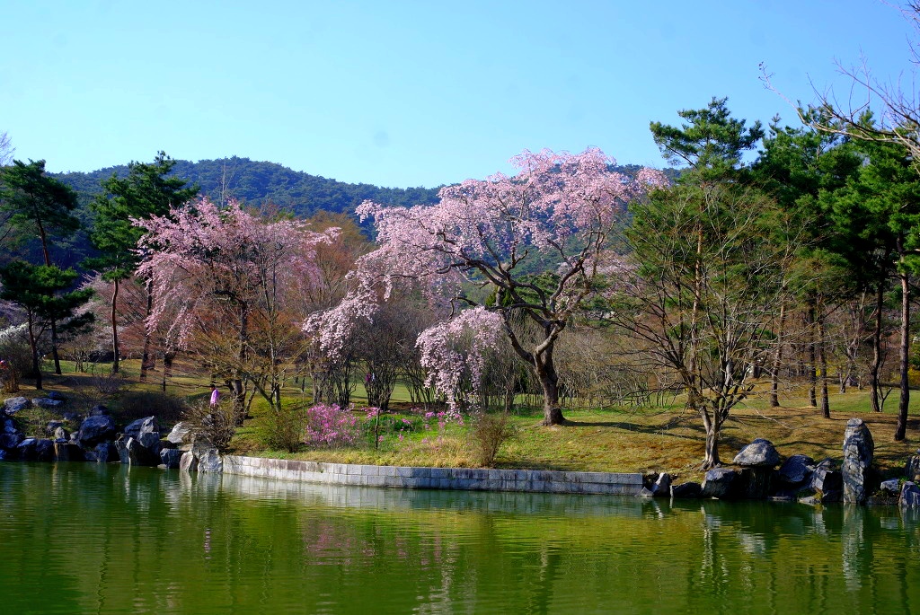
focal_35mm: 46
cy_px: 308
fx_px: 1177
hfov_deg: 42.7
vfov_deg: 29.3
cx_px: 460
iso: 100
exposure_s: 1/125
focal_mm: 30
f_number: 8
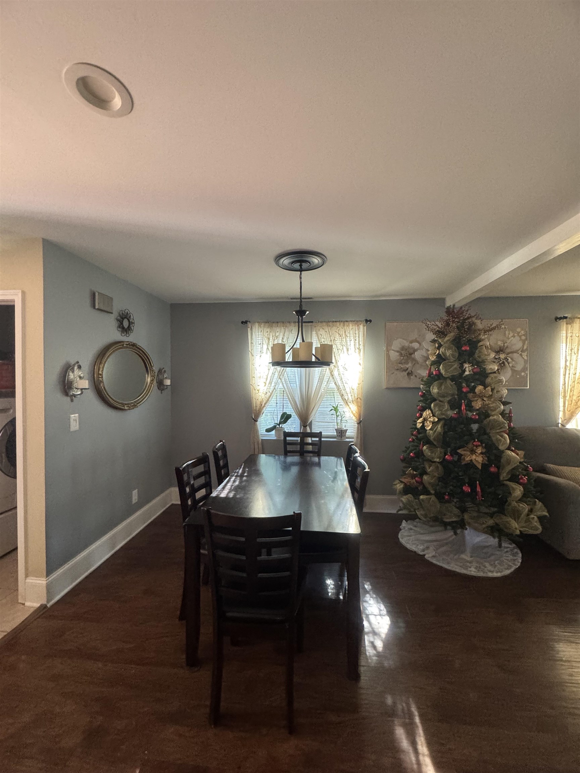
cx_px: 290
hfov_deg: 85.7
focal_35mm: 14
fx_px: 313
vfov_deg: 102.1
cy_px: 386
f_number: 2.2
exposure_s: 1/60
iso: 500
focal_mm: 2.22
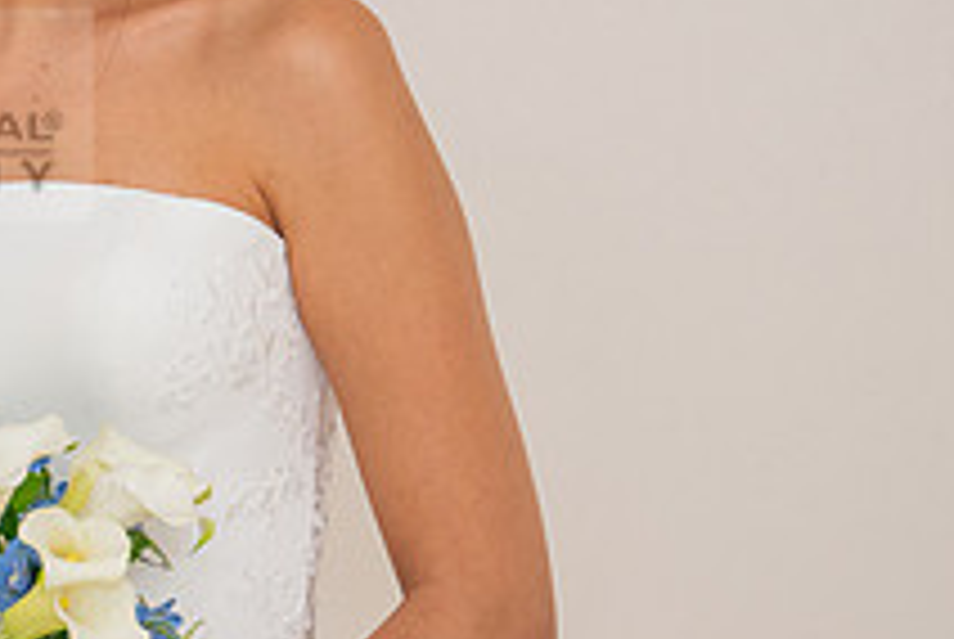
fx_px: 4272
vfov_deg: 8.5
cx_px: -538
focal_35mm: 161
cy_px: 215
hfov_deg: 12.1
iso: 800
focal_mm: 48
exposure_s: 1/200
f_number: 4.5
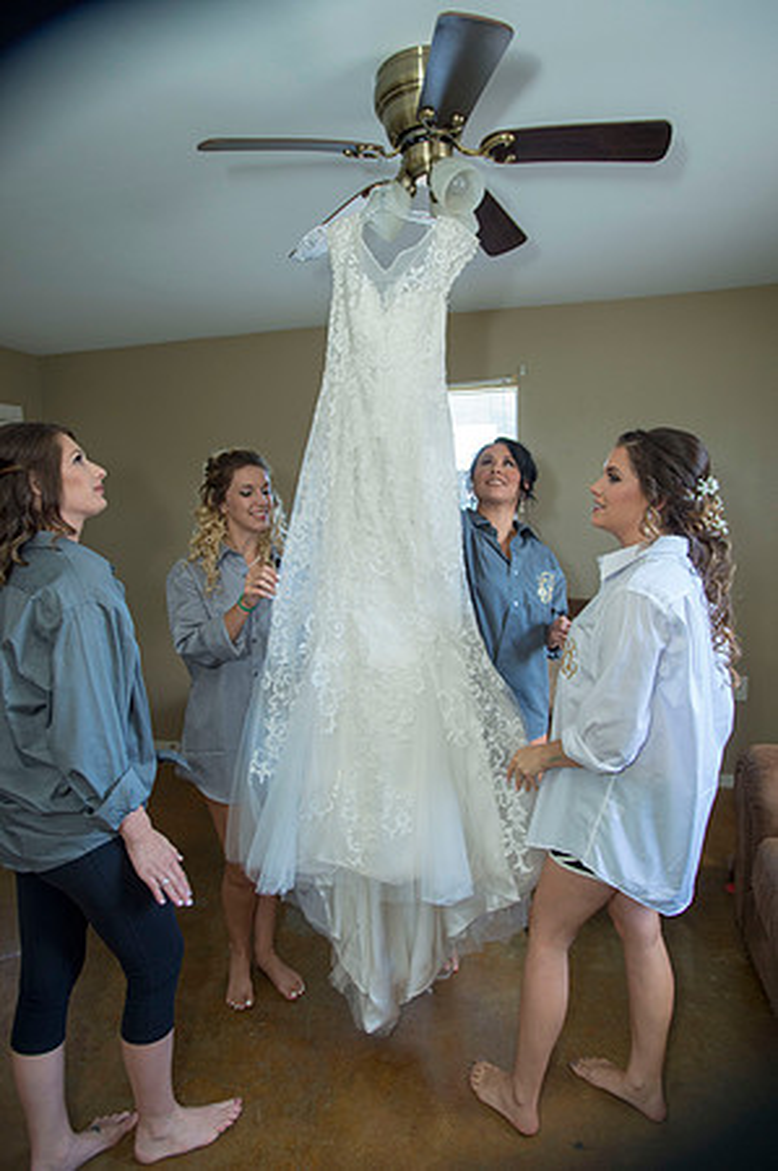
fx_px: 650
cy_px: 586
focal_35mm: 20
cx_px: 389
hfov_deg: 61.8
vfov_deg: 84.0
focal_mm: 20
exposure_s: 1/200
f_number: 3.2
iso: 1250
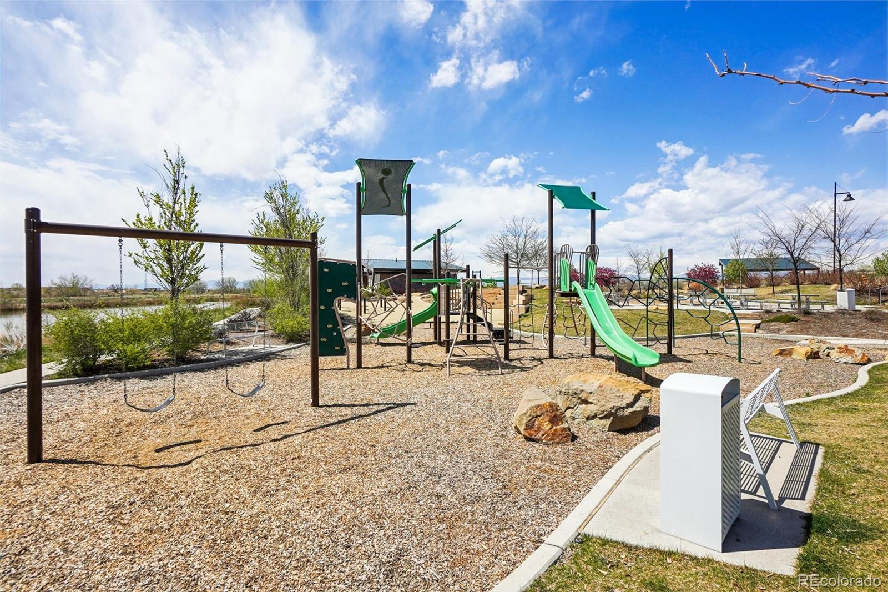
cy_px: 296
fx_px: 395
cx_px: 444
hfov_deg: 96.7
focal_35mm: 16
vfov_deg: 73.7
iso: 100
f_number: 8
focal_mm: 11
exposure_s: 1/640
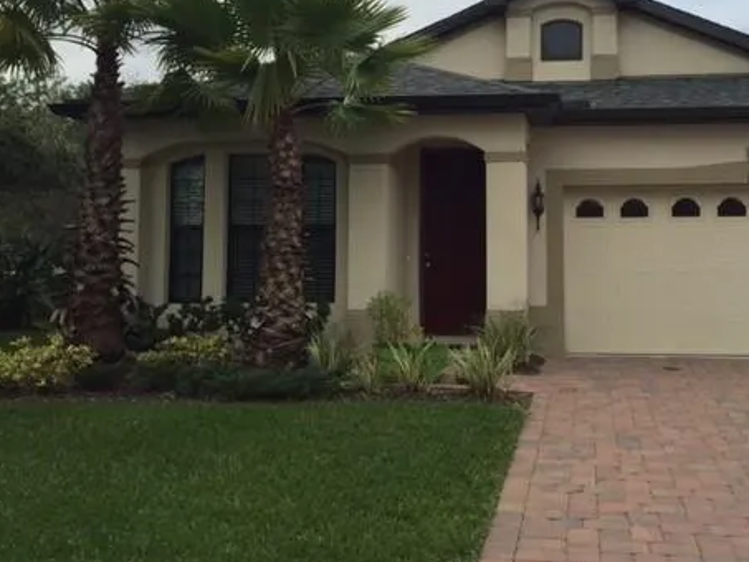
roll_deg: +0.5
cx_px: 504
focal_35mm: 41
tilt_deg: +3.7
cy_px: 203
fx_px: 887
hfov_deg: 45.0
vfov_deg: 34.9
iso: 32
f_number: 2.2
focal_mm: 4.15
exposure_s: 1/482
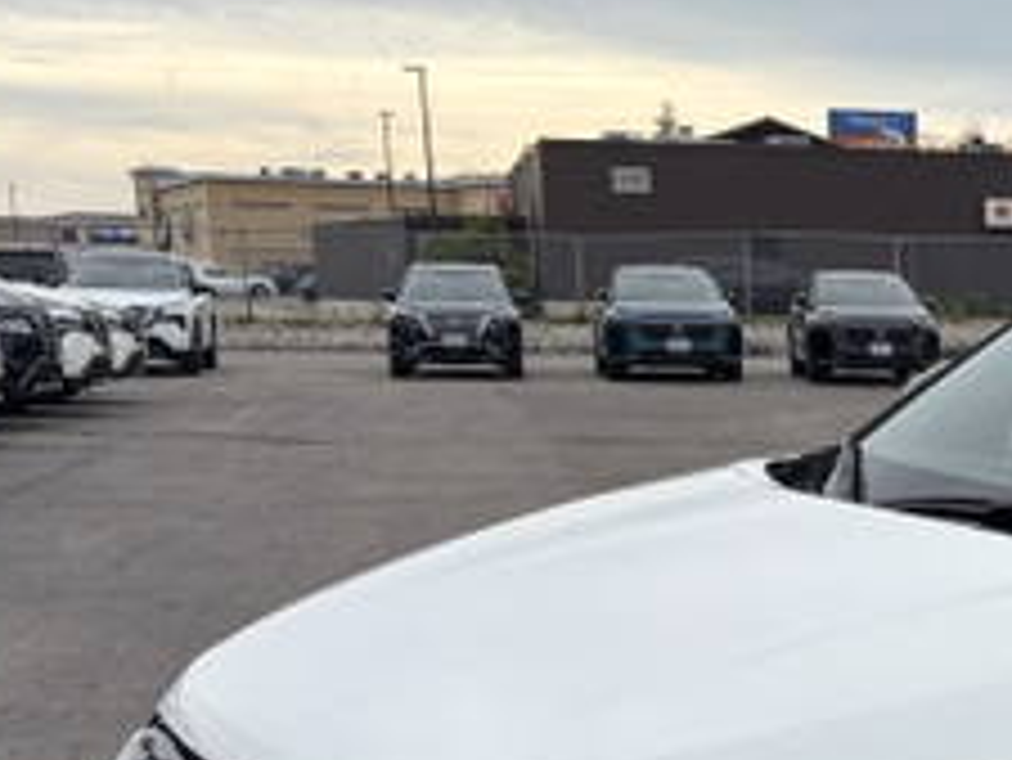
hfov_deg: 23.4
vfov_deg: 19.5
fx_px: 2165
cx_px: 1302
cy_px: 720
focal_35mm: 74
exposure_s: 1/2451
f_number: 1.6
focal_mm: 5.96
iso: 50
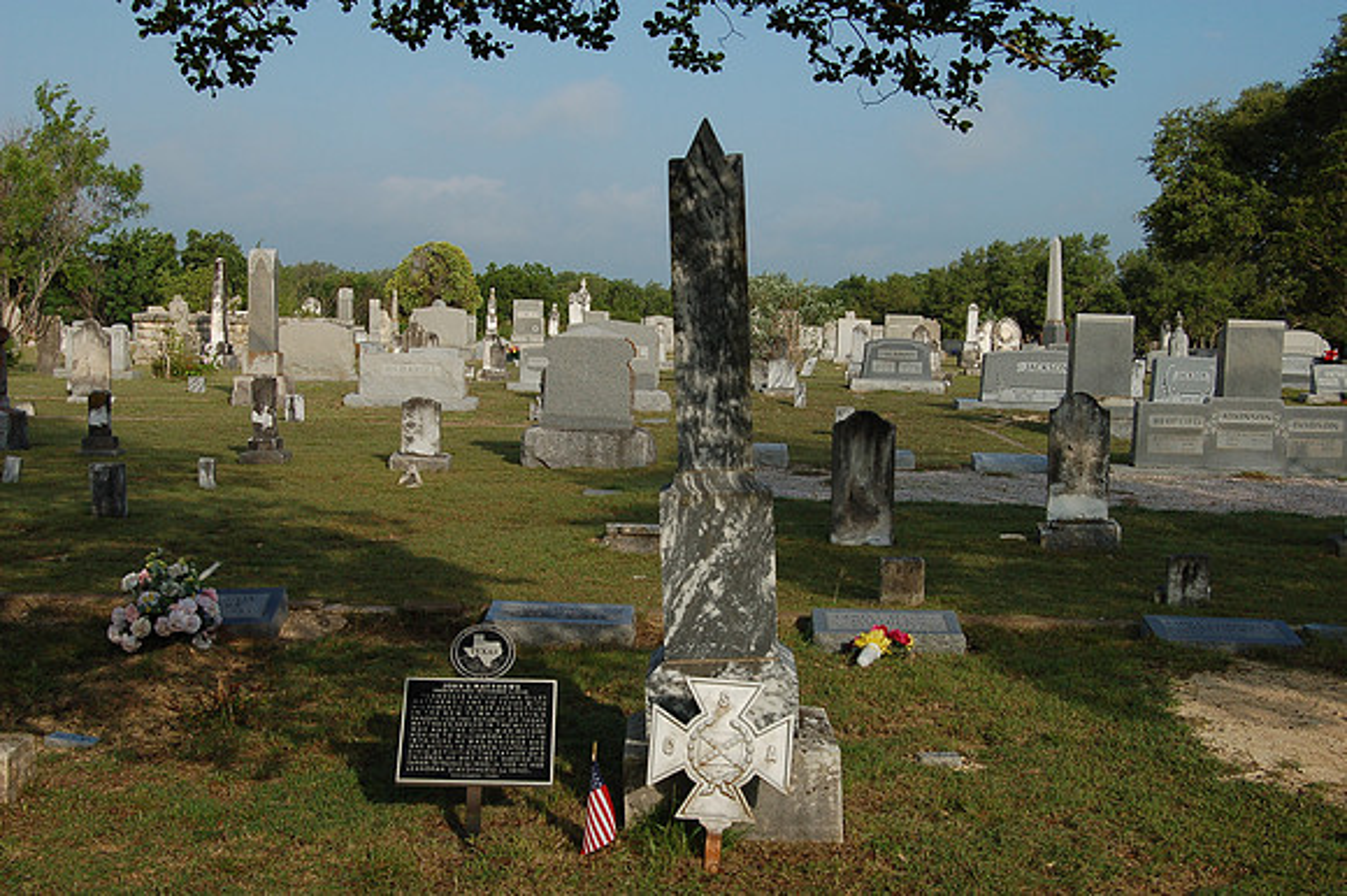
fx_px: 1739
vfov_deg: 28.9
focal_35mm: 46
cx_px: 674
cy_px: 448
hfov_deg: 42.3
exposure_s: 1/400
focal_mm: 31
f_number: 10
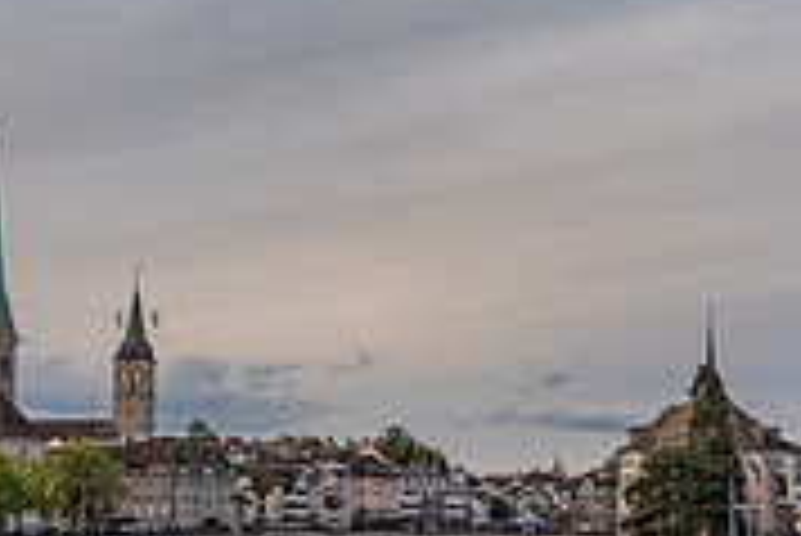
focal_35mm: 78
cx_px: 274
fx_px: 1737
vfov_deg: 17.4
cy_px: 408
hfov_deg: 25.8
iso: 320
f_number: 4
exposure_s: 1/250
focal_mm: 16
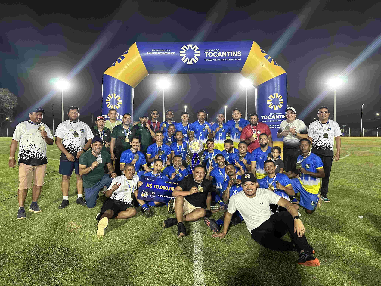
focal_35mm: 24
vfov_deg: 56.8
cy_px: 143
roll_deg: +0.4
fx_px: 264
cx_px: 190
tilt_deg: -5.7
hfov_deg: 71.6
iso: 400
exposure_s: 1/40
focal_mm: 6.86
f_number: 1.78
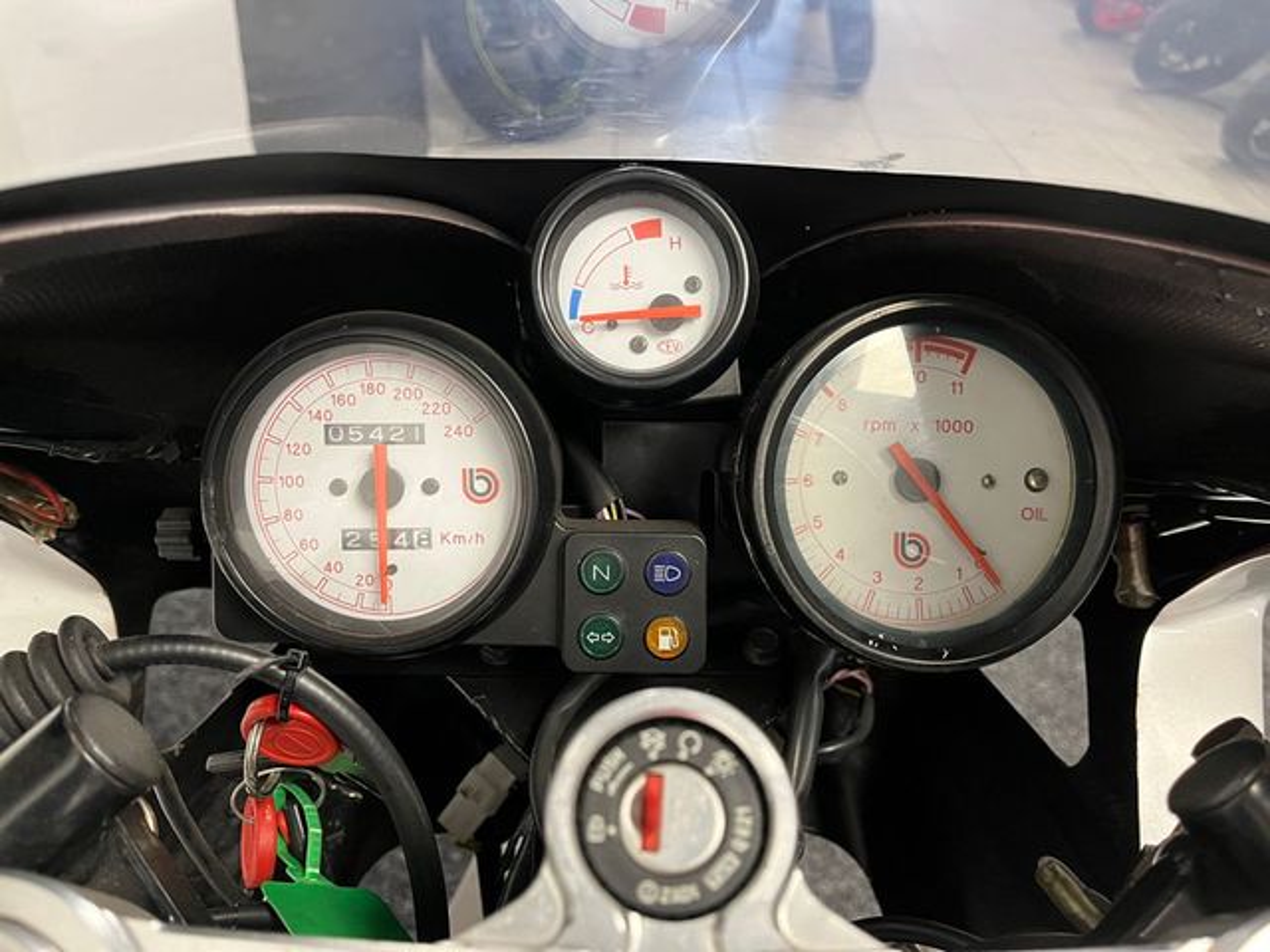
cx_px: 635
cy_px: 476
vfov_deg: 53.1
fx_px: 954
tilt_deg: -40.0
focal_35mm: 26
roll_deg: -10.8
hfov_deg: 67.3
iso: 400
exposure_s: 1/50
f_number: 1.6
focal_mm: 5.1
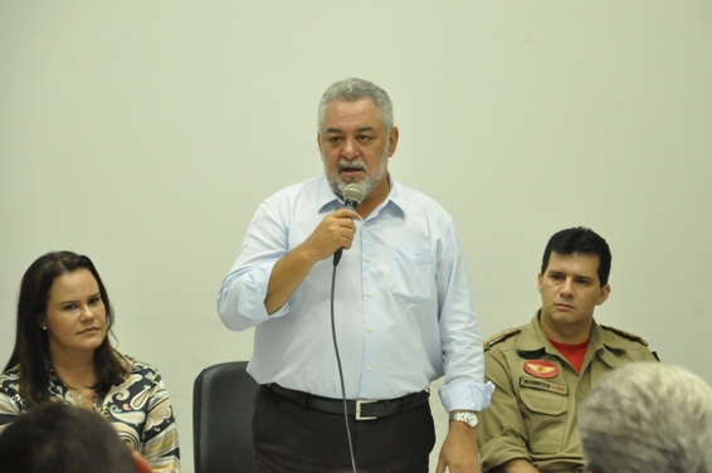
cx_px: 356
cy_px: 236
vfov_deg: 8.7
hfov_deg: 13.1
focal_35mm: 158
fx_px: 3111
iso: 2500
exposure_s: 1/50
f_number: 6.3
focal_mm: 105
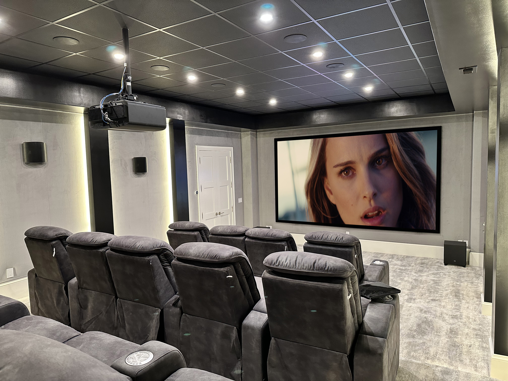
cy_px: 190
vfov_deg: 56.8
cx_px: 254
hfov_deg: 71.6
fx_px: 352
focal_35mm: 24
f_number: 1.78
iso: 400
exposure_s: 1/60
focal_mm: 6.86
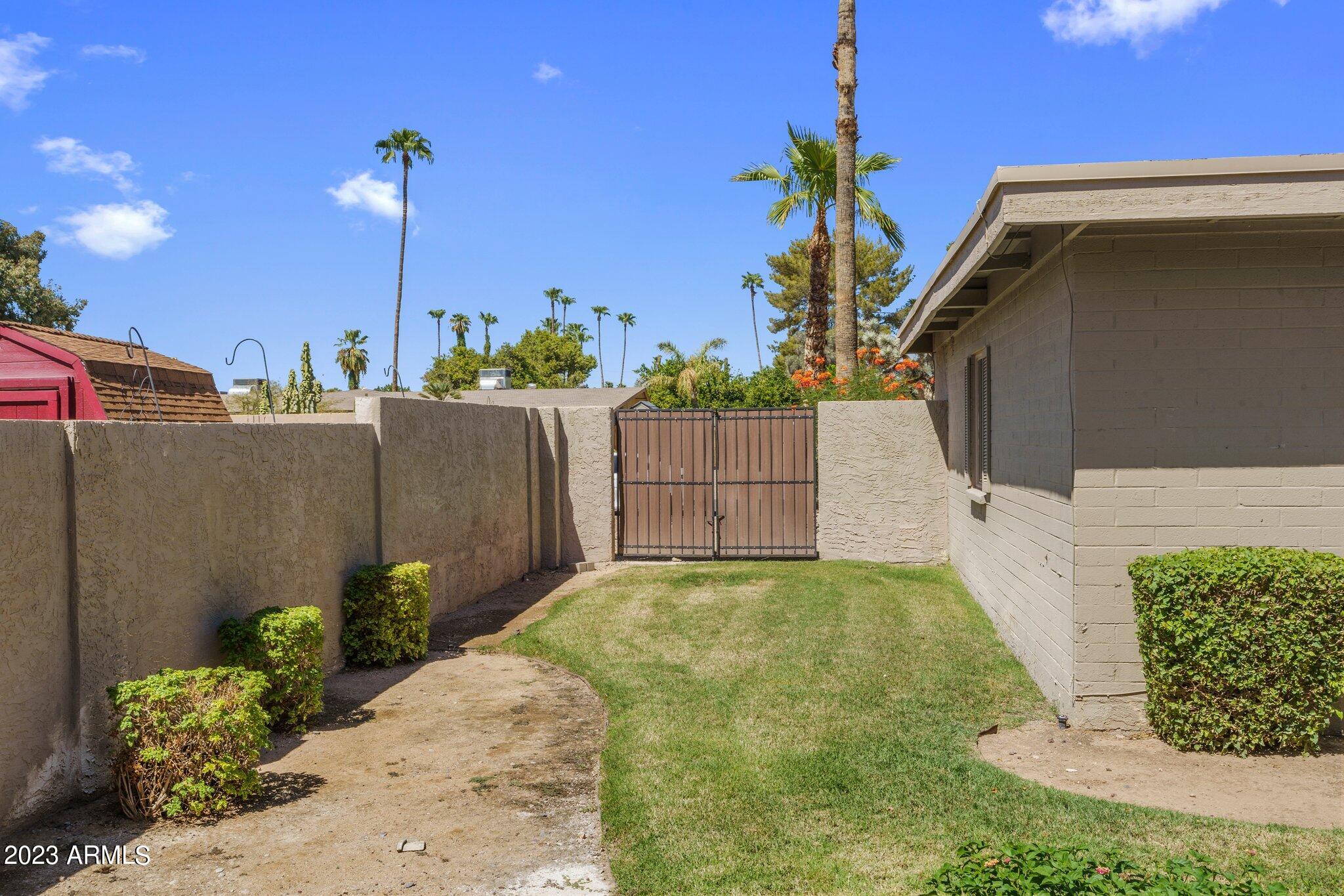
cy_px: 448
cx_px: 672
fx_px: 1306
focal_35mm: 35
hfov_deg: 54.4
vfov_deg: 37.8
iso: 400
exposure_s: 1/125
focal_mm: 35
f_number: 13
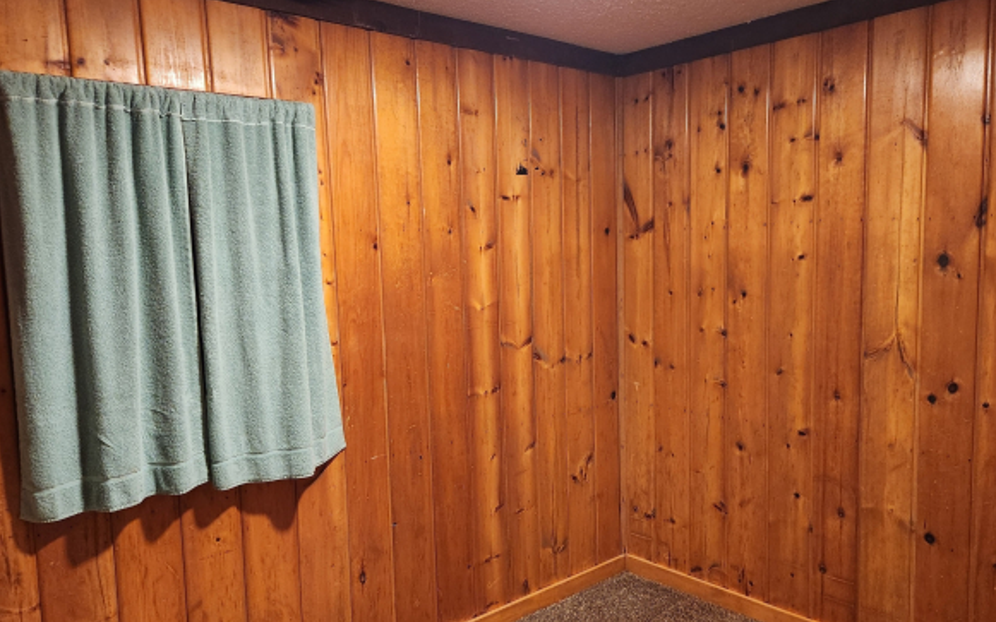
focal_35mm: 28
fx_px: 760
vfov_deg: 44.5
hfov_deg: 66.4
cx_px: 522
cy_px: 327
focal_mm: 5.4
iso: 1000
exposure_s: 1/120
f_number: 1.8
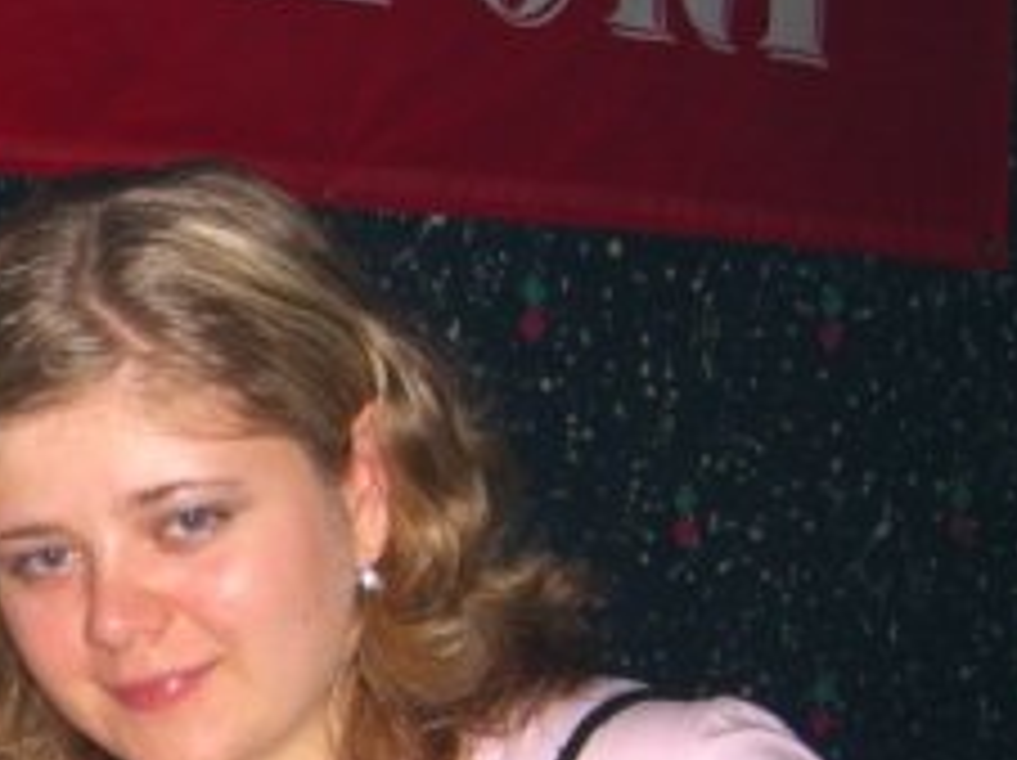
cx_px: -162
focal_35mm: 101
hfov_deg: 18.6
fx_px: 2964
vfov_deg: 14.3
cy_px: 850
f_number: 2.8
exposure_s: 1/60
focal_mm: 7.9
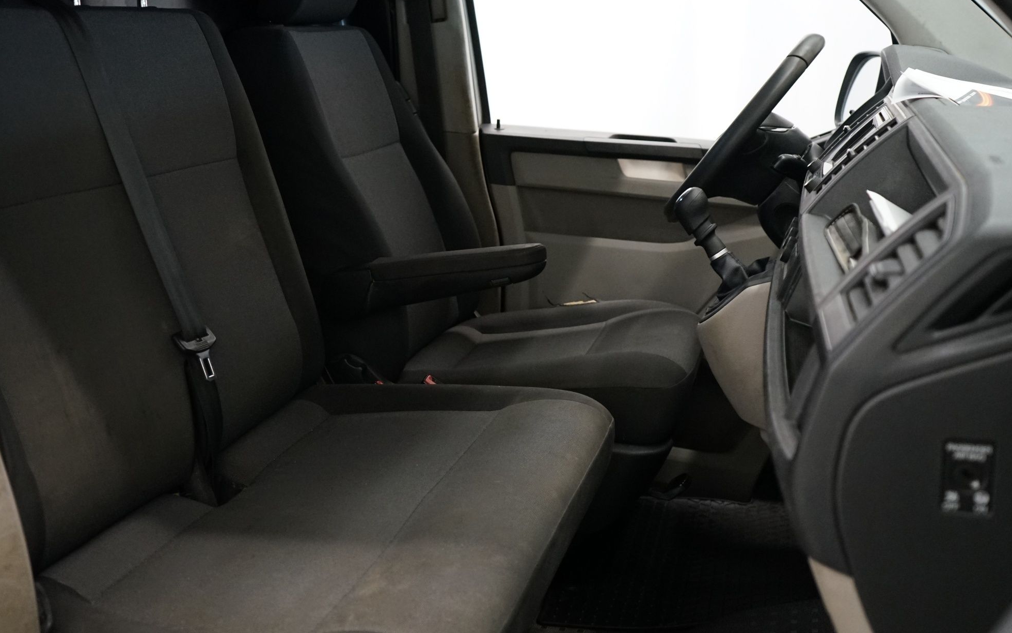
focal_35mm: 39
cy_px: 270
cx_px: 430
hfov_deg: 50.2
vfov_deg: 32.7
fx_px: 1076
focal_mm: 30
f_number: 3.5
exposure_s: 1/160
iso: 2500
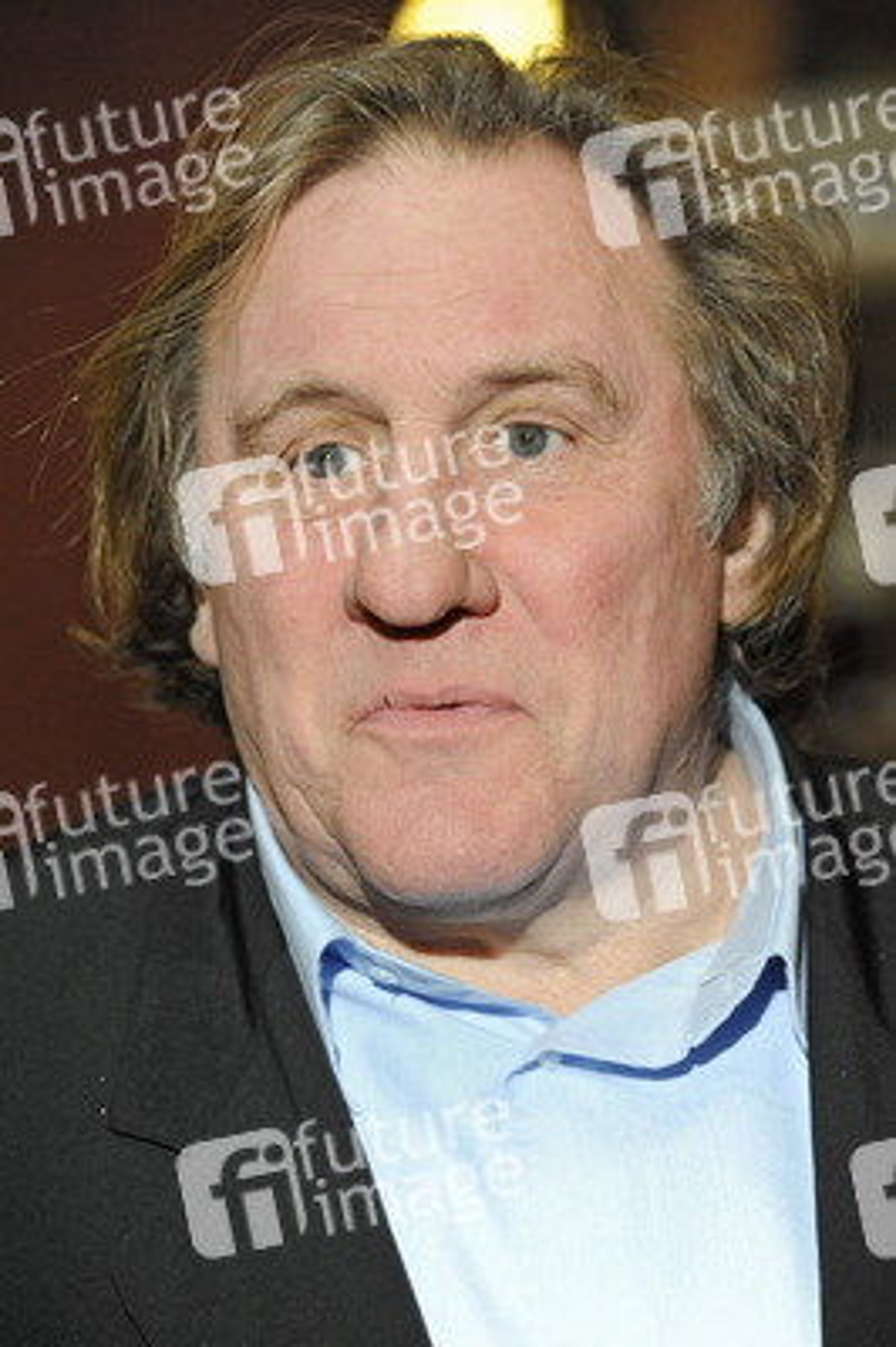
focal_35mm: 130
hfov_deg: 10.5
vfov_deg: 15.8
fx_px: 4861
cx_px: 448
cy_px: 674
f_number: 6.3
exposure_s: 1/160
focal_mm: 130
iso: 4000
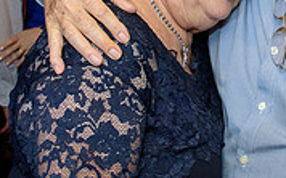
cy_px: -27
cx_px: 298
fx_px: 787
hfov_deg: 19.9
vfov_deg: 12.7
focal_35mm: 101
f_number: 3.2
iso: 1600
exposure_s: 1/125
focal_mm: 24
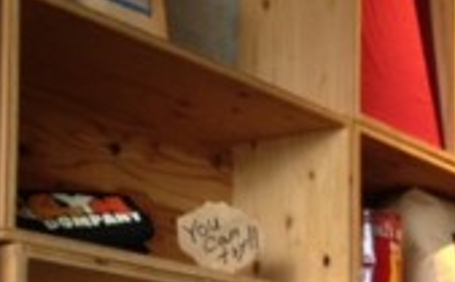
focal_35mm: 99
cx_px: 592
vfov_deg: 12.5
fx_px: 1226
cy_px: 432
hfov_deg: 19.4
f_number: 2.4
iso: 100
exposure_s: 1/20
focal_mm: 4.28
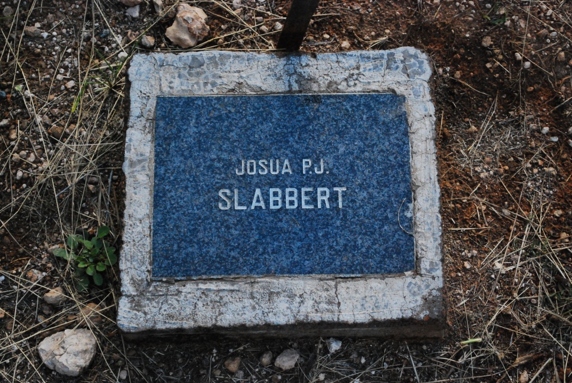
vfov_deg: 18.2
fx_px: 1193
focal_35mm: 75
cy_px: 192
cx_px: 286
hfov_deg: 27.0
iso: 1600
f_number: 5.6
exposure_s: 1/1250
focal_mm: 50
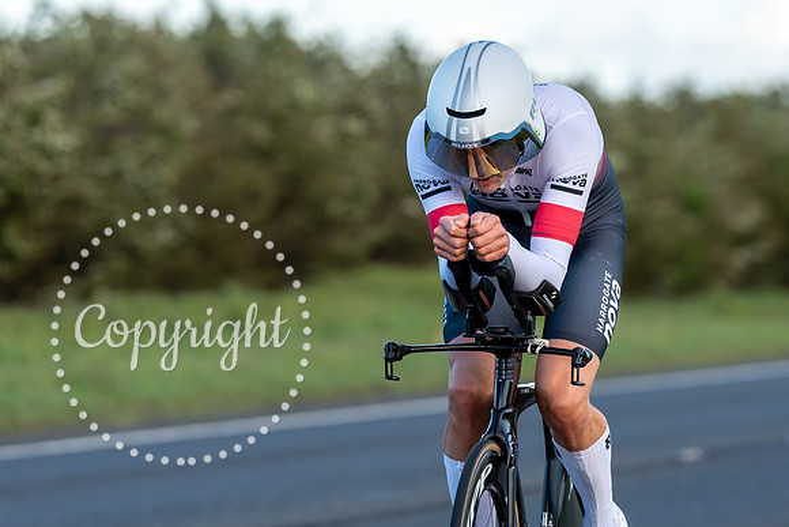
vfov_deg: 4.9
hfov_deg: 7.3
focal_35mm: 282
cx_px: 456
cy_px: 155
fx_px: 6183
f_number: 4
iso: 320
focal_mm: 200
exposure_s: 1/1000
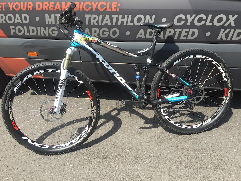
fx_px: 202
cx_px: 120
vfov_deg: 48.2
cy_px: 90
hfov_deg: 61.7
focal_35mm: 29
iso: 32
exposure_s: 1/732
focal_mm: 4.15
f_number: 2.2
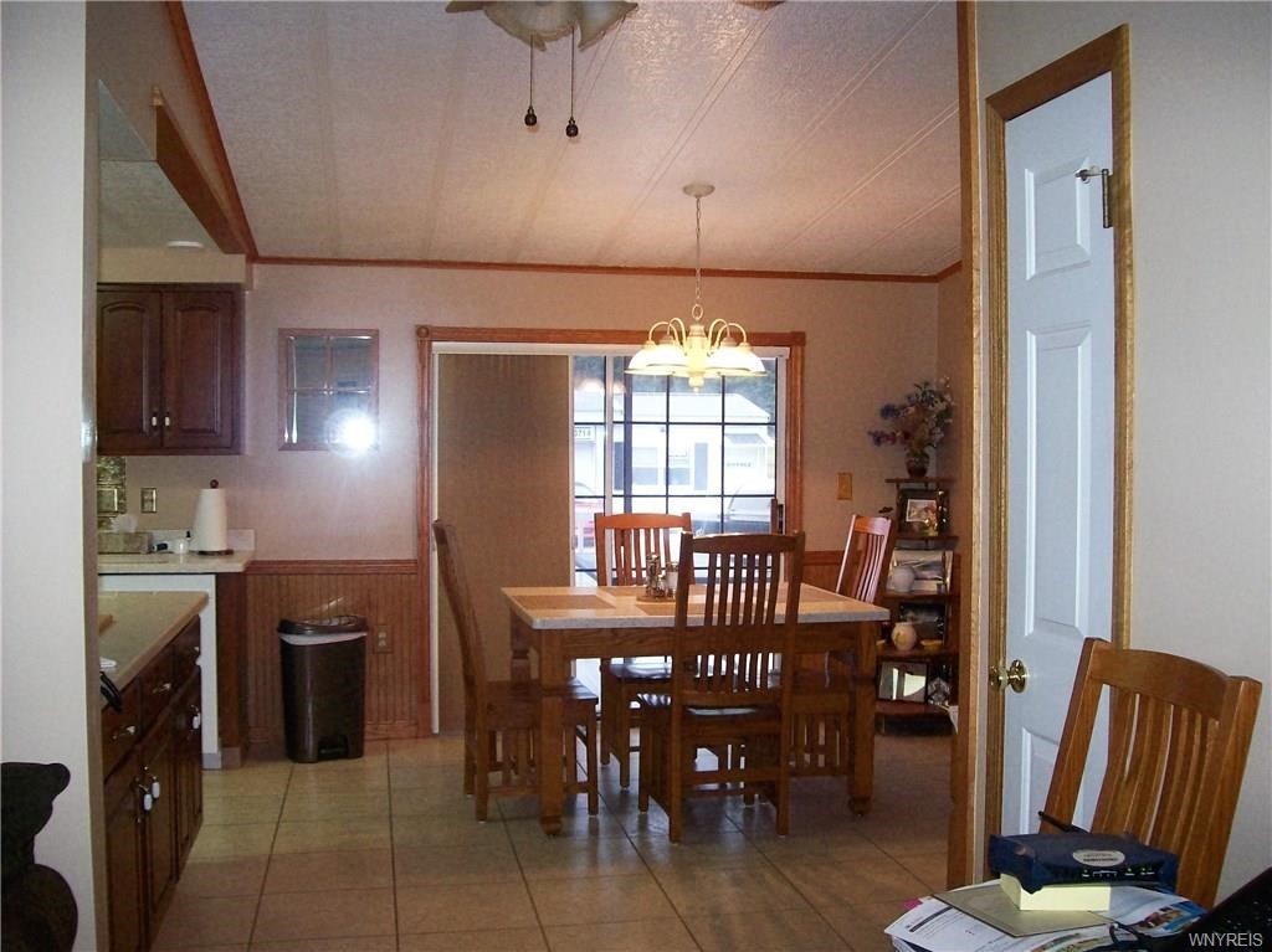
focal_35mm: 36
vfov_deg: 39.6
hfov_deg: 51.4
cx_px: 636
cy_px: 476
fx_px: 1322
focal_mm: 6
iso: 200
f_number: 2.7
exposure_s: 1/64
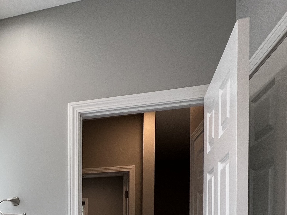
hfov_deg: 44.4
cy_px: 234
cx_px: 6
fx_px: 299
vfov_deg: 34.5
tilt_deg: -1.0
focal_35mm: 36
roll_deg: -0.3
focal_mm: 1.57
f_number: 1.8
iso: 80
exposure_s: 1/120
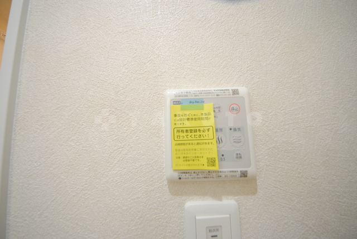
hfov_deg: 112.6
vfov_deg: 90.1
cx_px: 178
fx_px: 119
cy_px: 120
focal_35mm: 12
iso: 800
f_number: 4.5
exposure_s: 1/40
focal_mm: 8
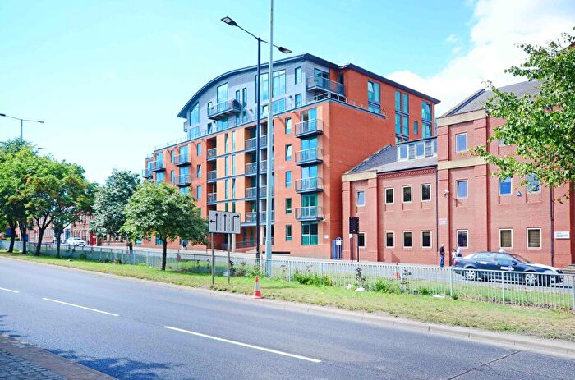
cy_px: 190
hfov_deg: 62.1
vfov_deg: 43.4
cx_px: 288
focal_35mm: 30
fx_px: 478
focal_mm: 20
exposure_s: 1/400
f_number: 8
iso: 320
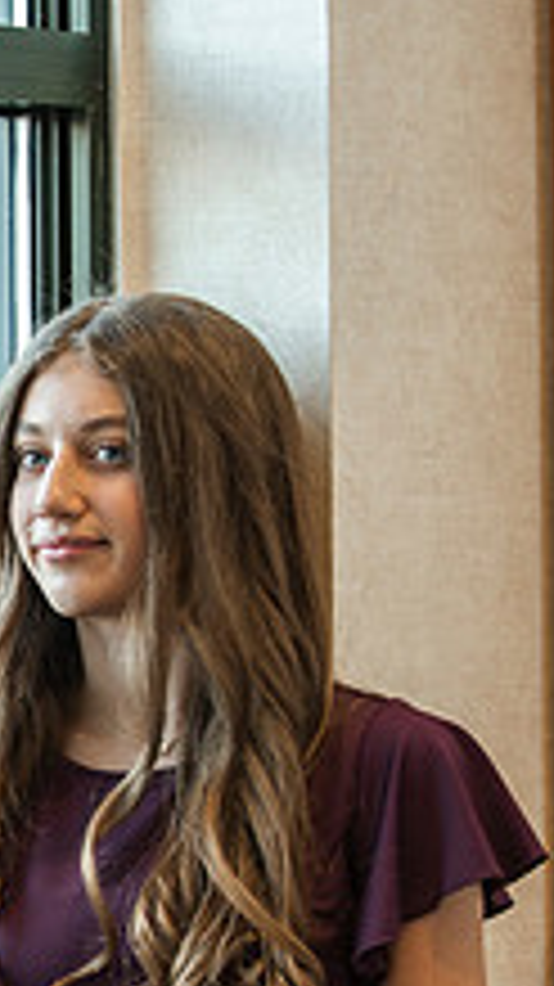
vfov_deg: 10.3
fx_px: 5438
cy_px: 813
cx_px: -252
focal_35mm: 208
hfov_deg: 5.8
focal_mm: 75
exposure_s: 1/125
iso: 1000
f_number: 2.8
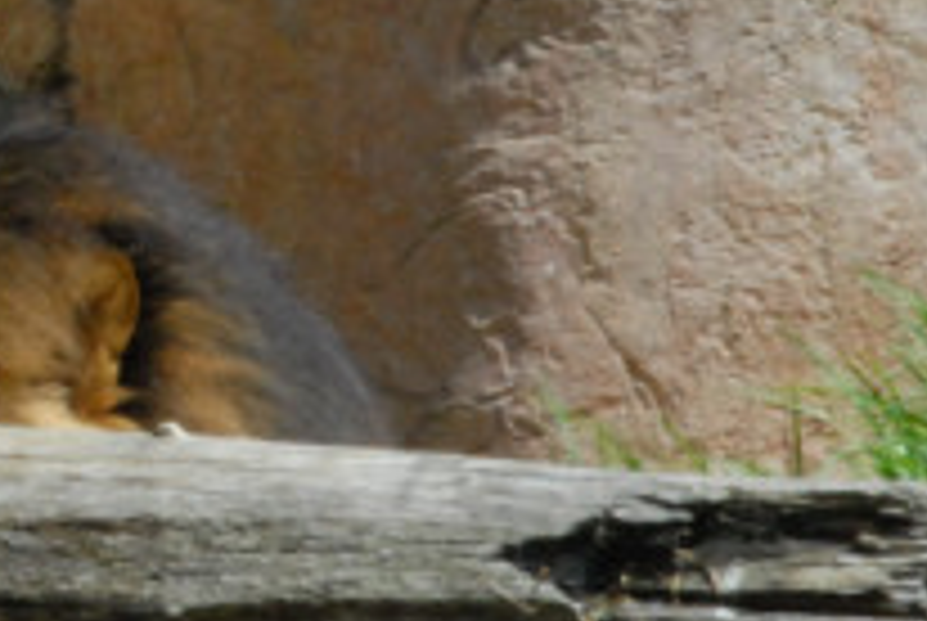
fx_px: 30041
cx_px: -207
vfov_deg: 1.2
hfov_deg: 1.8
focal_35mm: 1165
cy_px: 79
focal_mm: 200
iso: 1100
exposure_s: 1/125
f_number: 32
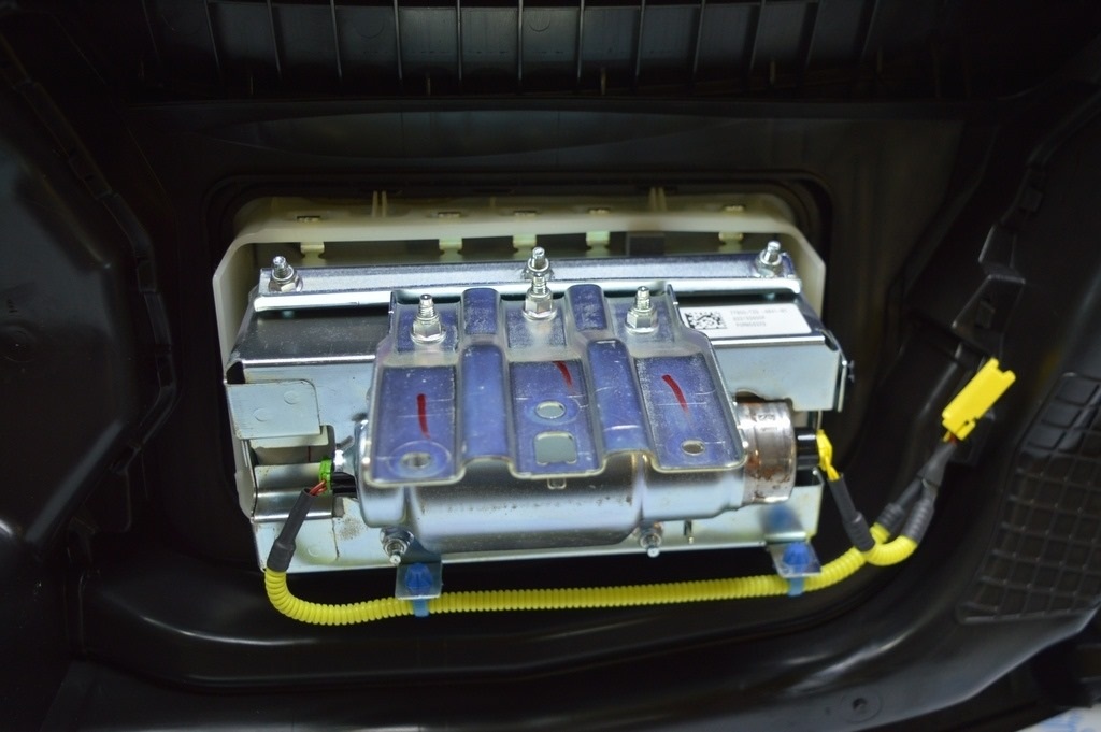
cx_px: 550
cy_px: 366
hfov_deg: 51.3
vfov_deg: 35.4
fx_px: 1146
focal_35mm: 38
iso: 400
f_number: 4
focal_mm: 25
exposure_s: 1/50
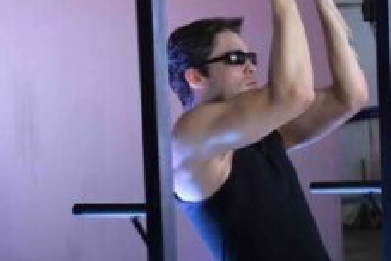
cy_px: 149
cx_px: 182
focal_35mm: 126
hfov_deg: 16.3
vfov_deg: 10.9
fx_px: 1368
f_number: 2.8
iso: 400
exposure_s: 1/320
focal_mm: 28
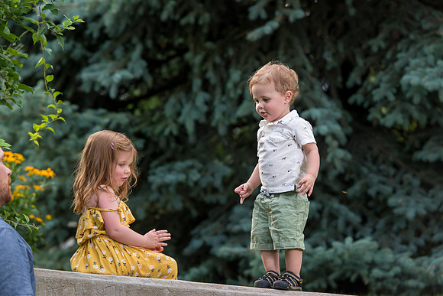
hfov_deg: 15.2
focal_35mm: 135
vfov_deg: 10.2
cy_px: 148
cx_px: 222
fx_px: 1662
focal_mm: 135
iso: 250
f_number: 5
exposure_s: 1/200
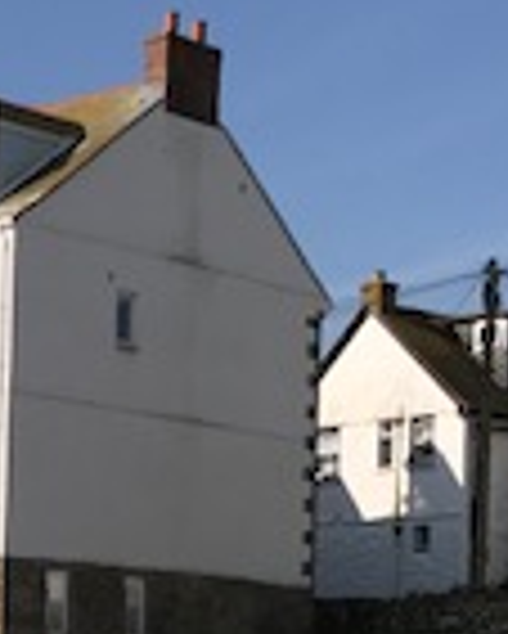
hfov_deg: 12.1
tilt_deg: +2.7
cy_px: 625
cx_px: -157
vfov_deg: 15.2
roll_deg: -2.0
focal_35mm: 124
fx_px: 2328
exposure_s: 1/3300
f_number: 1.8
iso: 20
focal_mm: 3.99
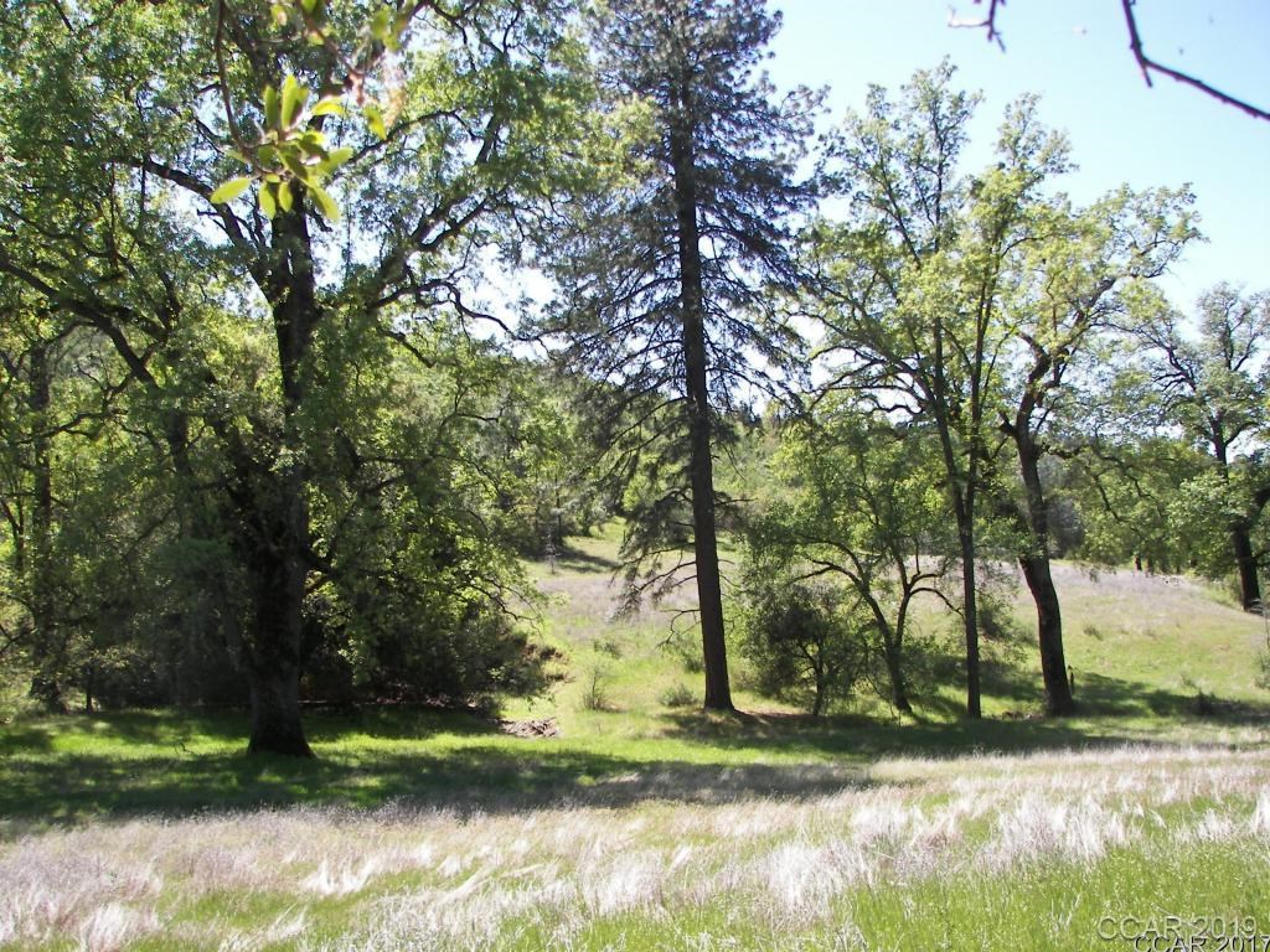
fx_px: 1321
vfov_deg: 39.7
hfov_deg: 51.4
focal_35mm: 36
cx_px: 635
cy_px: 476
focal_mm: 6
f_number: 2.8
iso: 50
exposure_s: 1/320
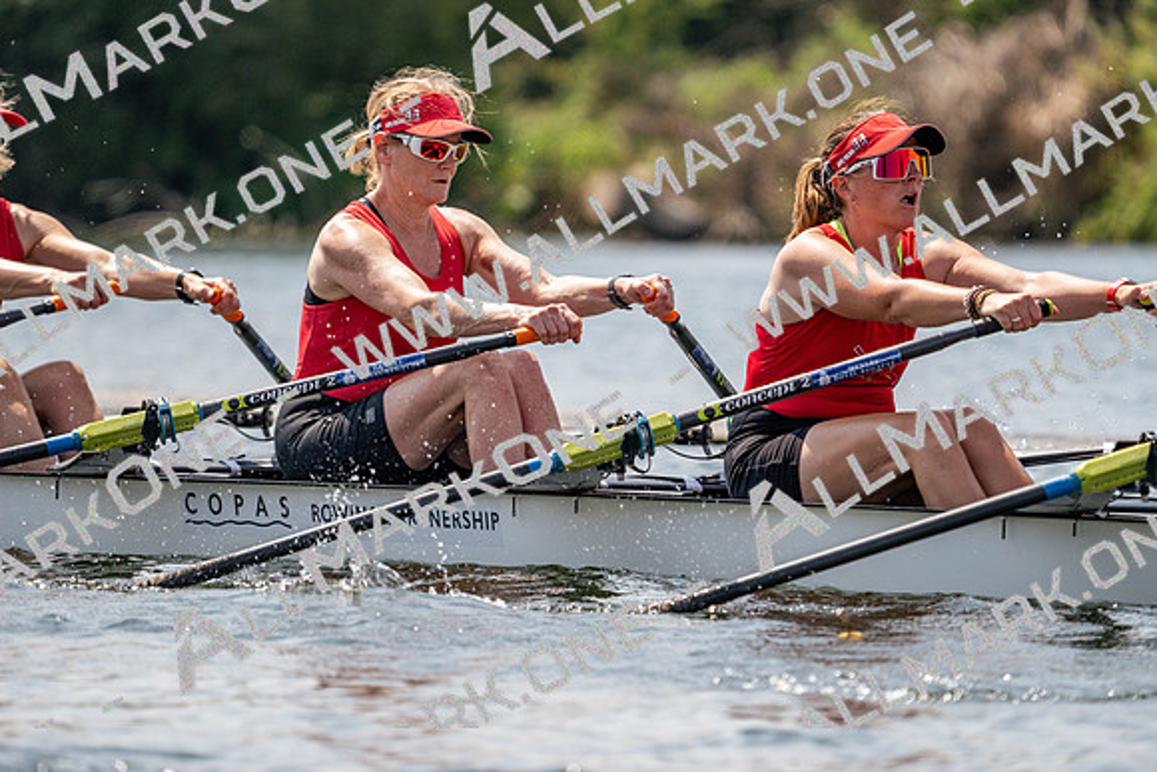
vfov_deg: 3.5
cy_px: 386
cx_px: 578
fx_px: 12762
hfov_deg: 5.2
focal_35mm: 397
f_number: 6.3
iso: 200
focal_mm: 397
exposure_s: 1/1600
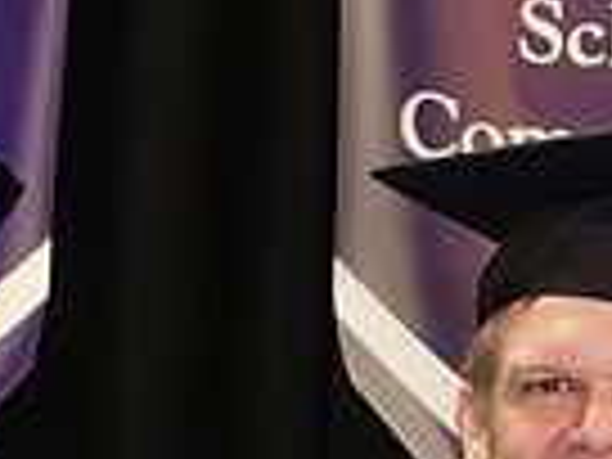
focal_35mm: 253
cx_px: 318
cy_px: 937
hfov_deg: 7.8
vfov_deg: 5.7
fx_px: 4473
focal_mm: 26.6
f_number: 4
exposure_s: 1/125
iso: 1250
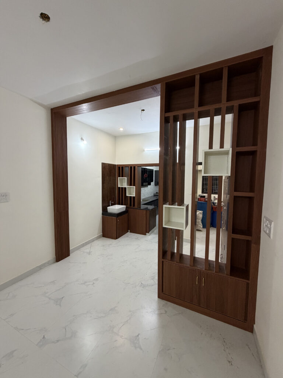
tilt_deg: -4.6
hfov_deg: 85.7
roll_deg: -1.0
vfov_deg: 102.1
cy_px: 189
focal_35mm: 14
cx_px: 142
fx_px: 153
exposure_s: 1/100
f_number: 2.2
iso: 320
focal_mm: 2.22
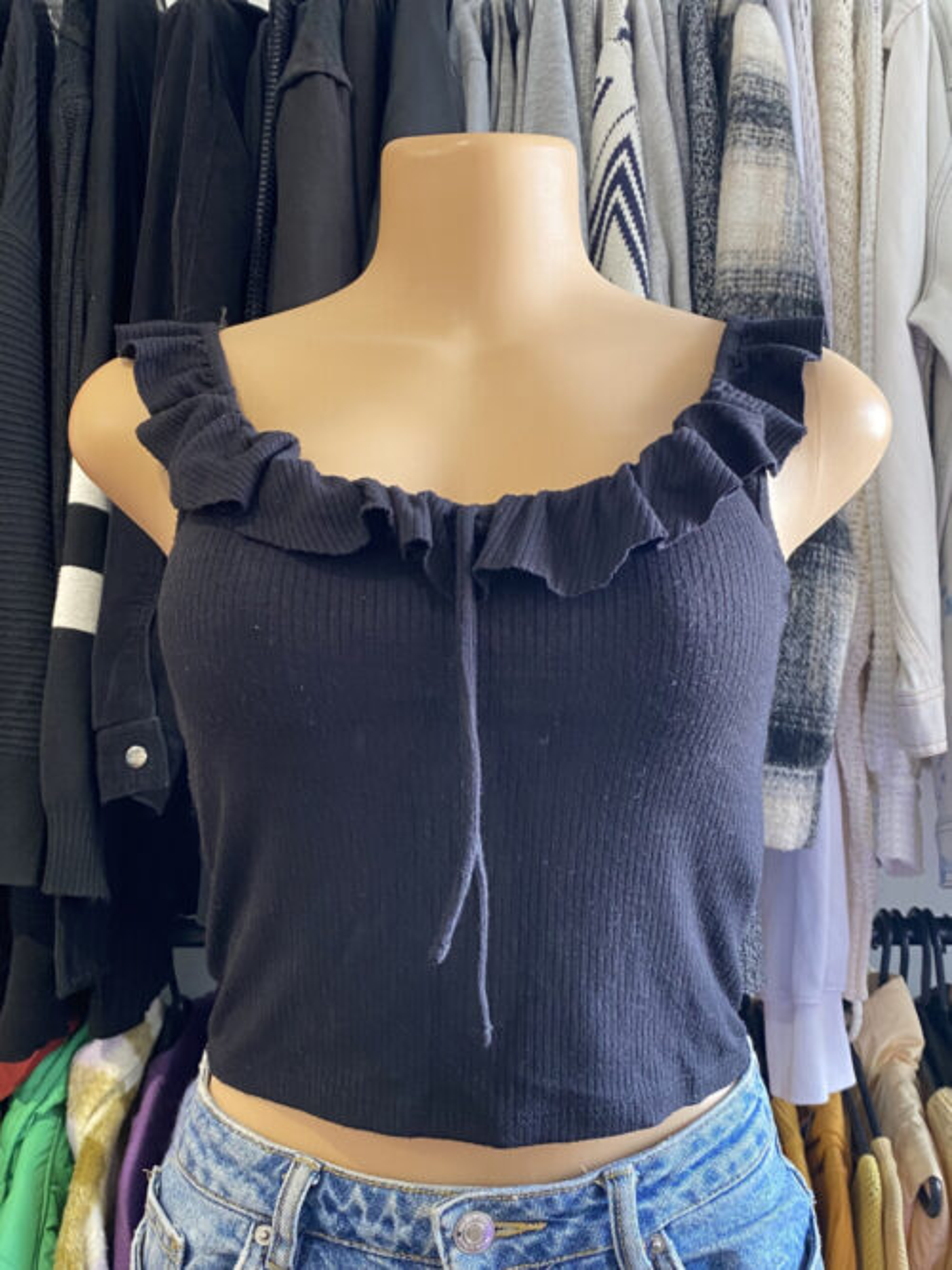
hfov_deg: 53.0
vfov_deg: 67.3
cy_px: 635
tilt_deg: +0.6
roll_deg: +1.3
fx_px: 954
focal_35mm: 26
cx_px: 476
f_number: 1.8
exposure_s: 1/50
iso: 160
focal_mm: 4.25
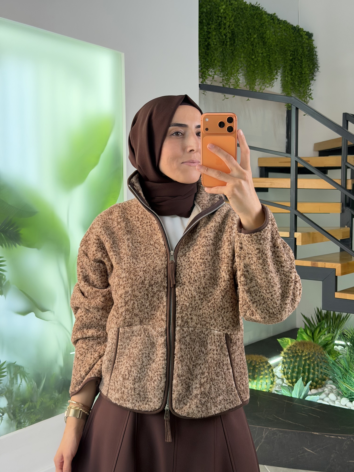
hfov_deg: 30.3
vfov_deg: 39.7
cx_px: 177
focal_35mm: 48
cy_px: 236
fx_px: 654
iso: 200
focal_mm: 6.76
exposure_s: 1/208
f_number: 1.78
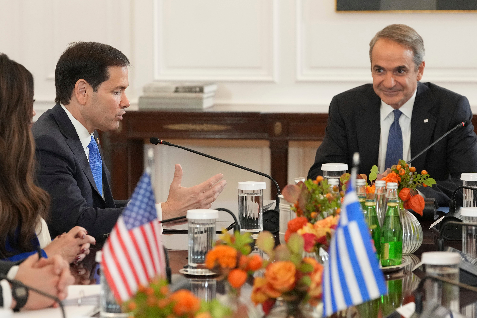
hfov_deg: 12.7
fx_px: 2146
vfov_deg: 8.5
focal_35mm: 162
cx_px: 238
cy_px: 159
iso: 3200
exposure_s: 1/250
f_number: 4
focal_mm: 108
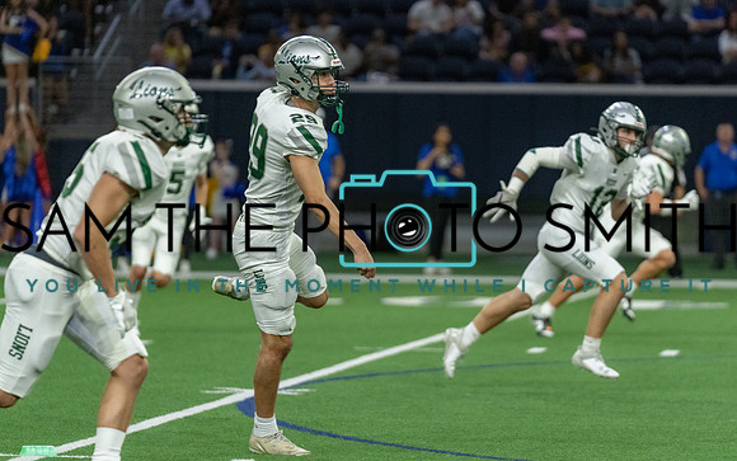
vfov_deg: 5.4
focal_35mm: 244
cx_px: 410
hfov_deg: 8.6
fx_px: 4895
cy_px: 212
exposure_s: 1/1250
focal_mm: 200
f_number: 2.8
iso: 4000
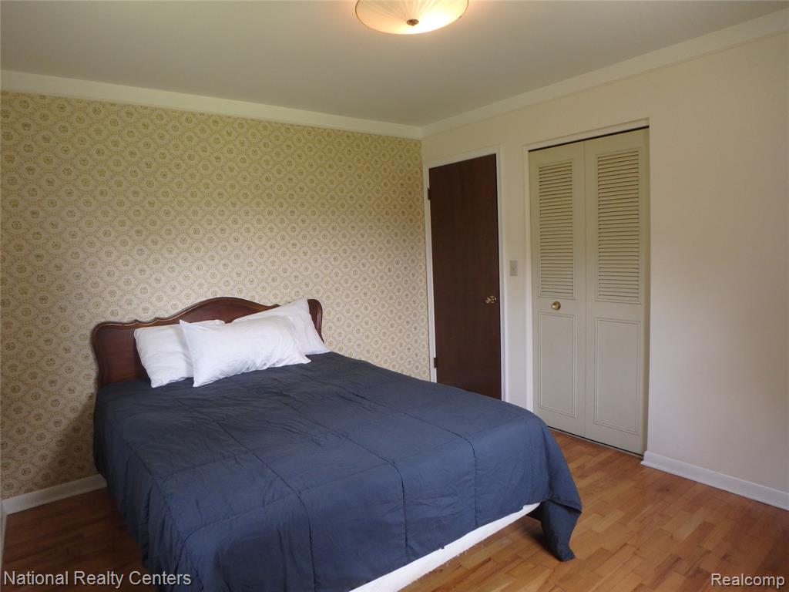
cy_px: 296
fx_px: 479
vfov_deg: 63.4
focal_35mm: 21
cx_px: 394
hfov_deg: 79.0
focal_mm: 3.7
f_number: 3.5
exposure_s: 1/40
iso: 200
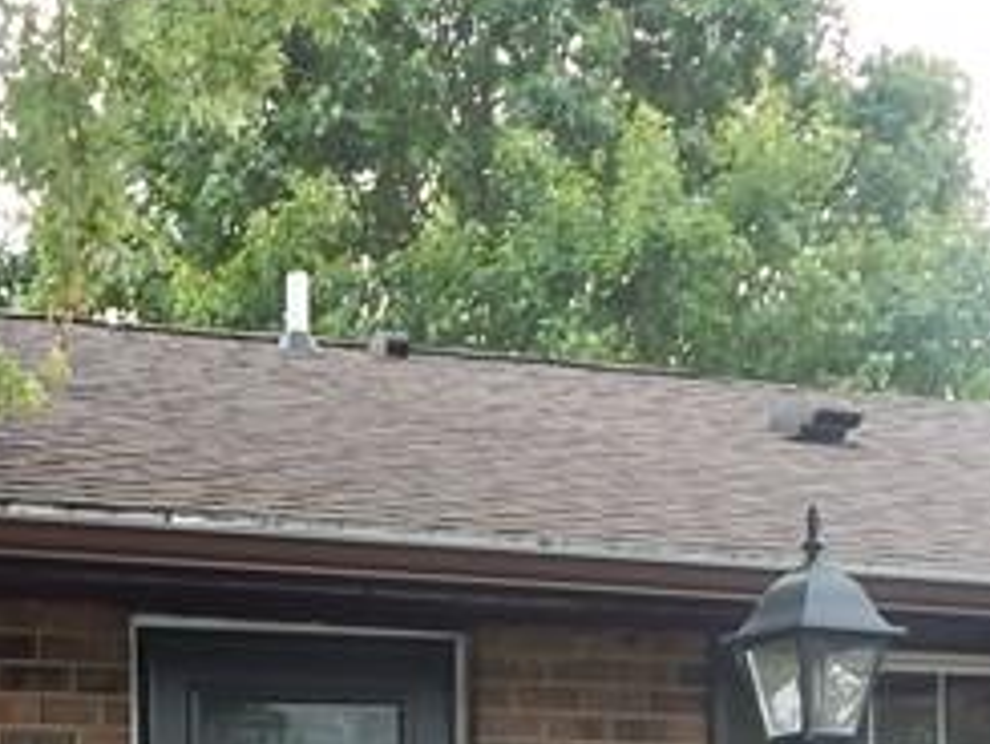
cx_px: 150
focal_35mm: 92
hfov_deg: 21.0
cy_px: 1112
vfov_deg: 14.9
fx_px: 2632
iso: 125
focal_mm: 4
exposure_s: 1/160
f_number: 3
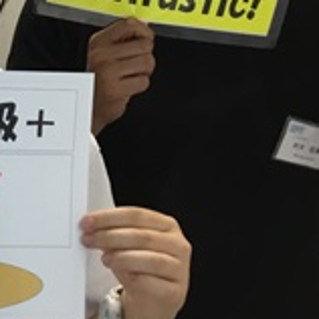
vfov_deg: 17.7
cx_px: -109
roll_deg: -0.2
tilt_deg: -1.3
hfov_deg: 16.9
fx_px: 1001
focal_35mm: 96
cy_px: 9
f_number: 2.4
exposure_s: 1/30
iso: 64
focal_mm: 3.3
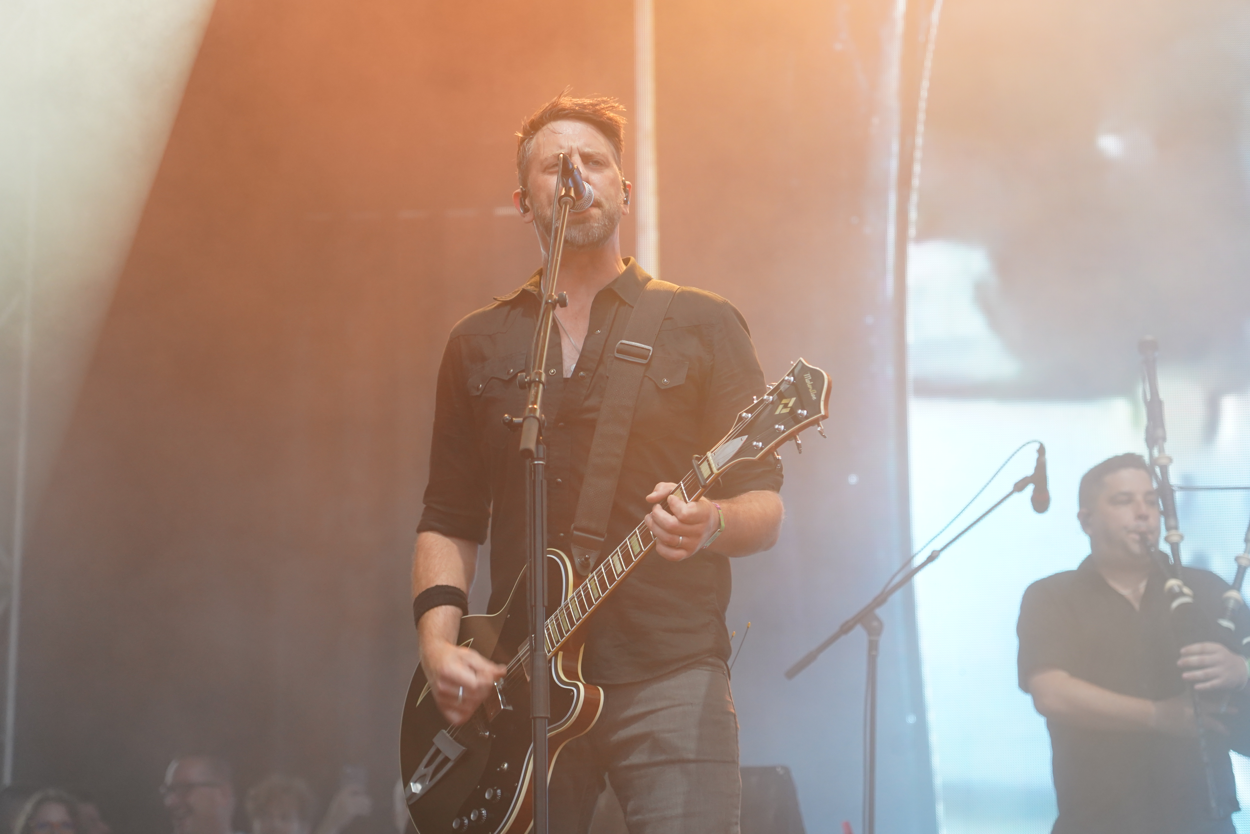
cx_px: 625
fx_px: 3646
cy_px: 417
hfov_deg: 19.5
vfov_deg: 13.0
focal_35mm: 105
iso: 1600
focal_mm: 105
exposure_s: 1/160
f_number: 4
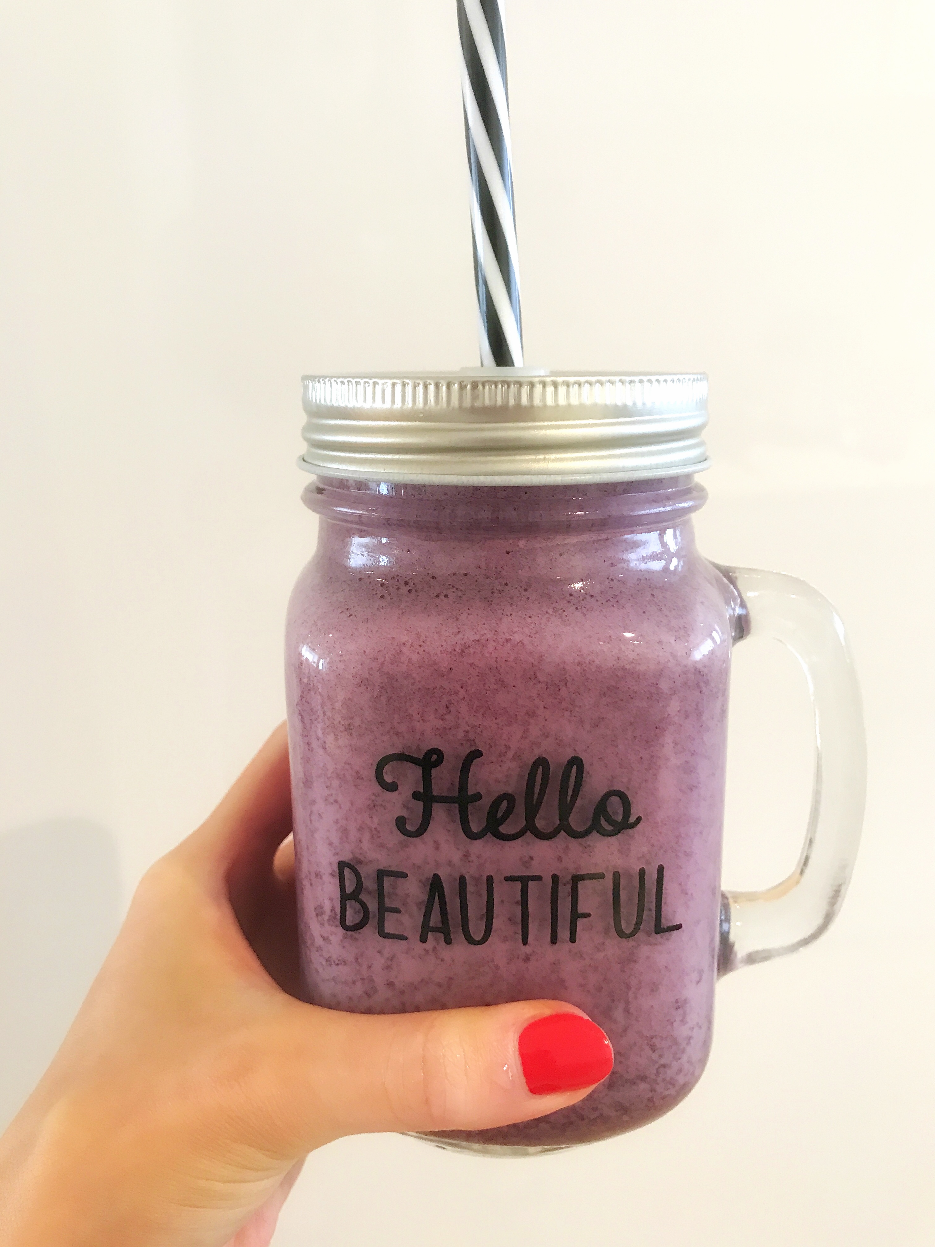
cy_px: 624
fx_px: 1008
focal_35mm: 28
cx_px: 468
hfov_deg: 49.7
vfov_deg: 63.4
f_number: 1.8
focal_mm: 3.99
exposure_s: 1/17
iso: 50
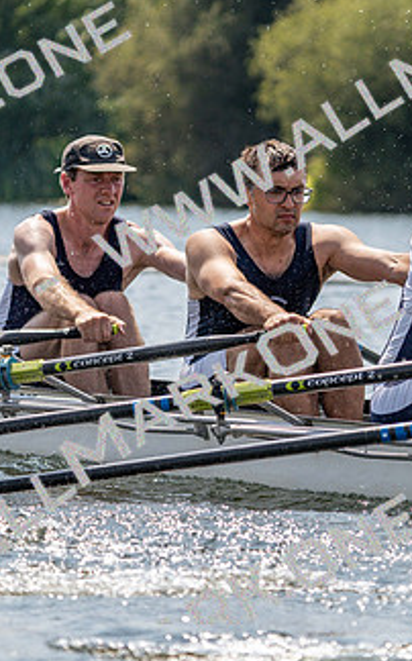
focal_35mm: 365
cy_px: 274
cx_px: 345
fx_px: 6569
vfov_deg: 5.8
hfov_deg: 3.6
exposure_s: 1/1600
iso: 200
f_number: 5.6
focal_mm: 200
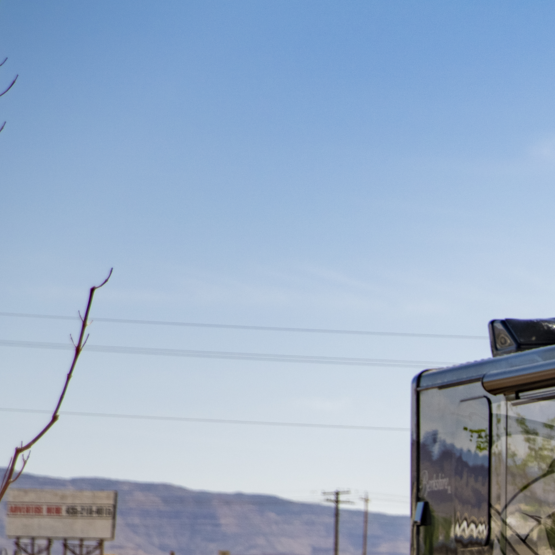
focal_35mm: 244
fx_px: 4426
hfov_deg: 7.0
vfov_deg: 7.1
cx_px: 985
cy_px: 726
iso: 500
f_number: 2.8
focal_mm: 70
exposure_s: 1/2500
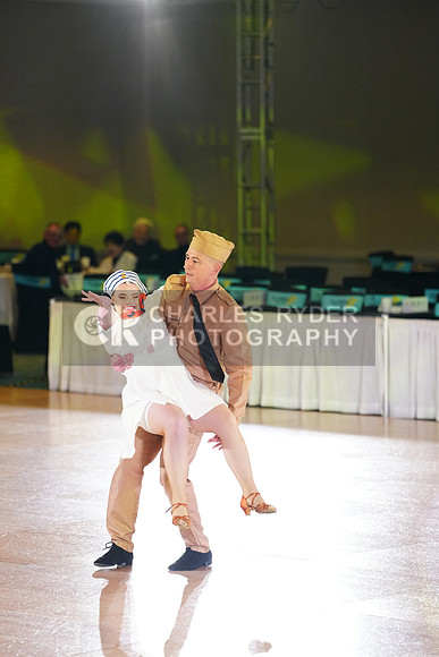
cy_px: 328
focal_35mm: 158
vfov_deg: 13.0
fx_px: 2888
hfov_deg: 8.7
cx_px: 220
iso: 2500
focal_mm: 158
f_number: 2.8
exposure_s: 1/500
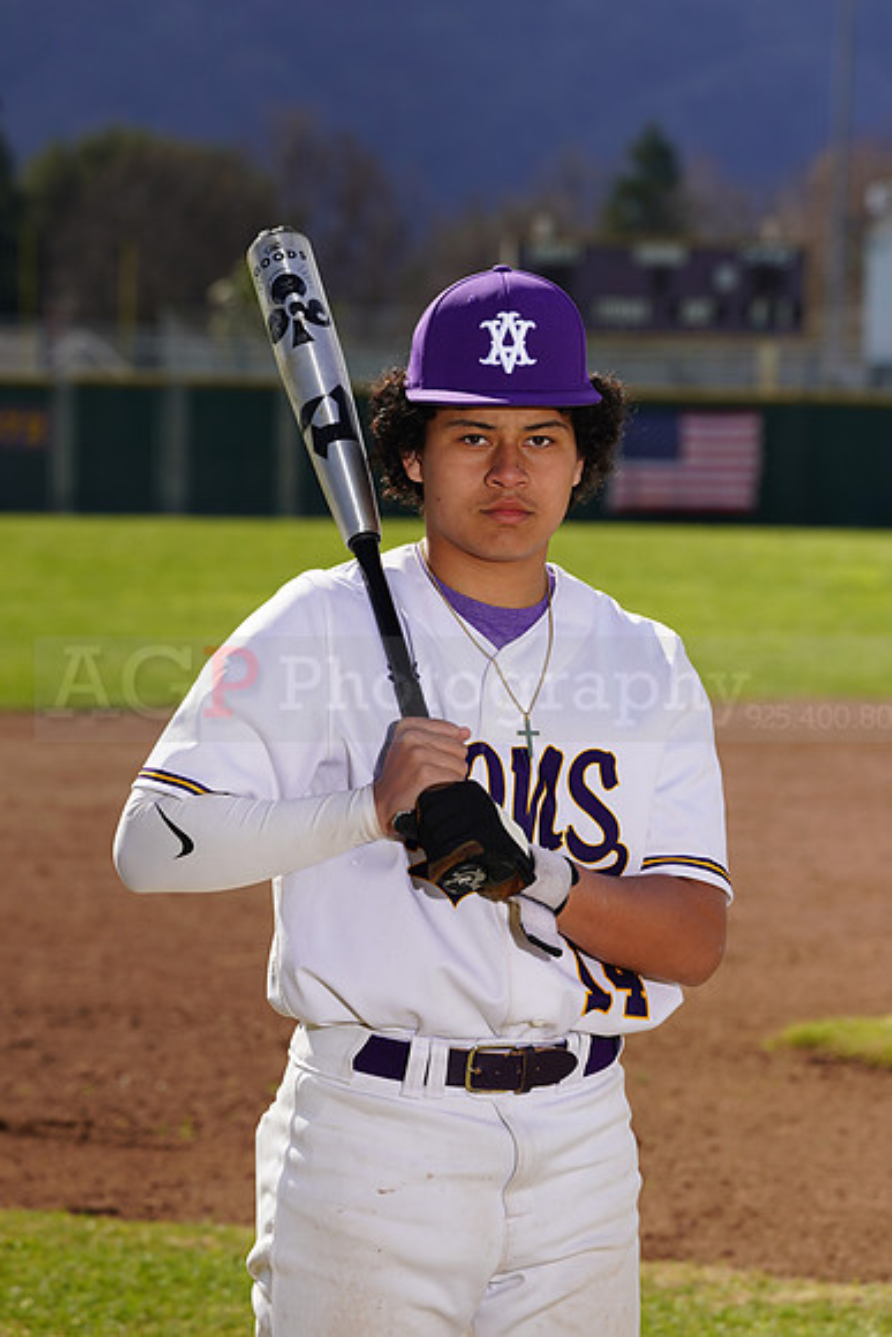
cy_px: 668
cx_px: 446
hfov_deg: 7.1
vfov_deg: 10.6
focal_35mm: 194
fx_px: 7205
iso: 100
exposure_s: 1/250
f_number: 9
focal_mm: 194
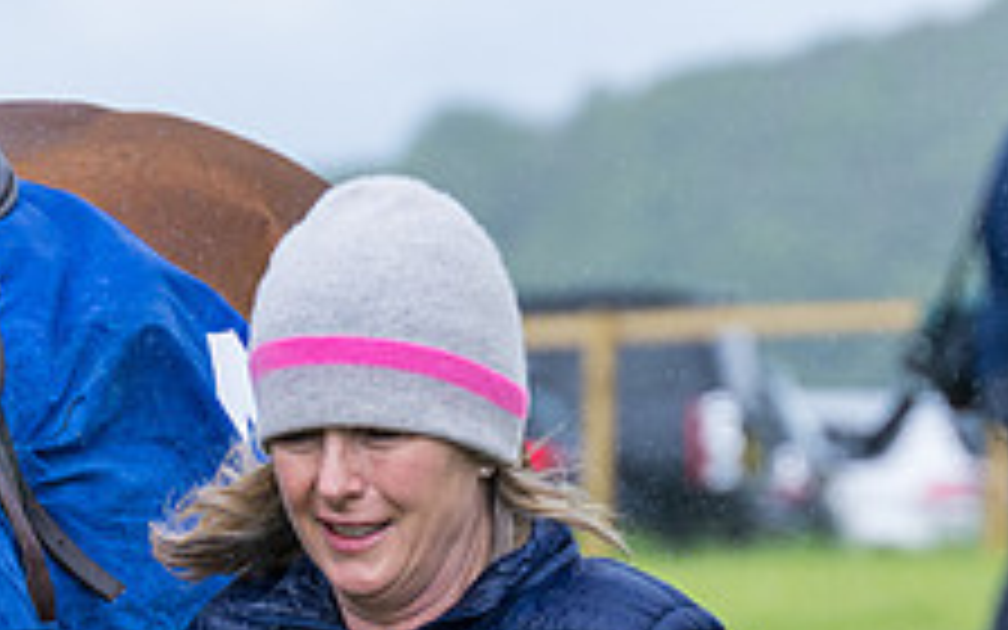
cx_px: 622
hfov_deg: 5.4
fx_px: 10631
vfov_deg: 3.4
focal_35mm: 387
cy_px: 584
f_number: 4
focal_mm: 103
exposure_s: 1/1600
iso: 400
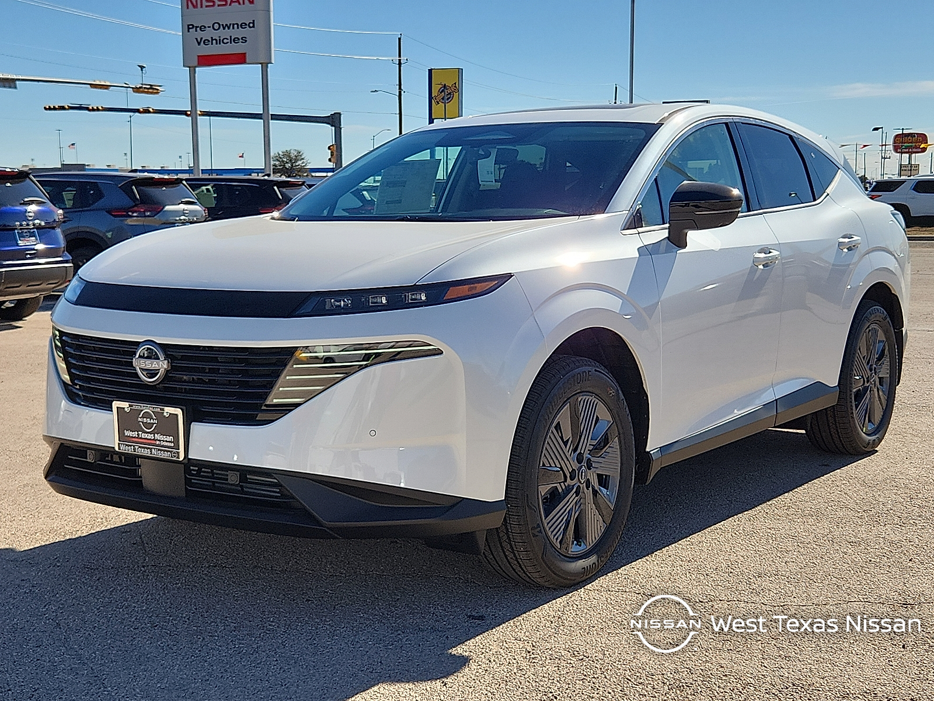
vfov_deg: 58.9
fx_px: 621
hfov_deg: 73.9
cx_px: 467
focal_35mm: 23
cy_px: 350
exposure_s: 1/2000
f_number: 1.8
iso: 50
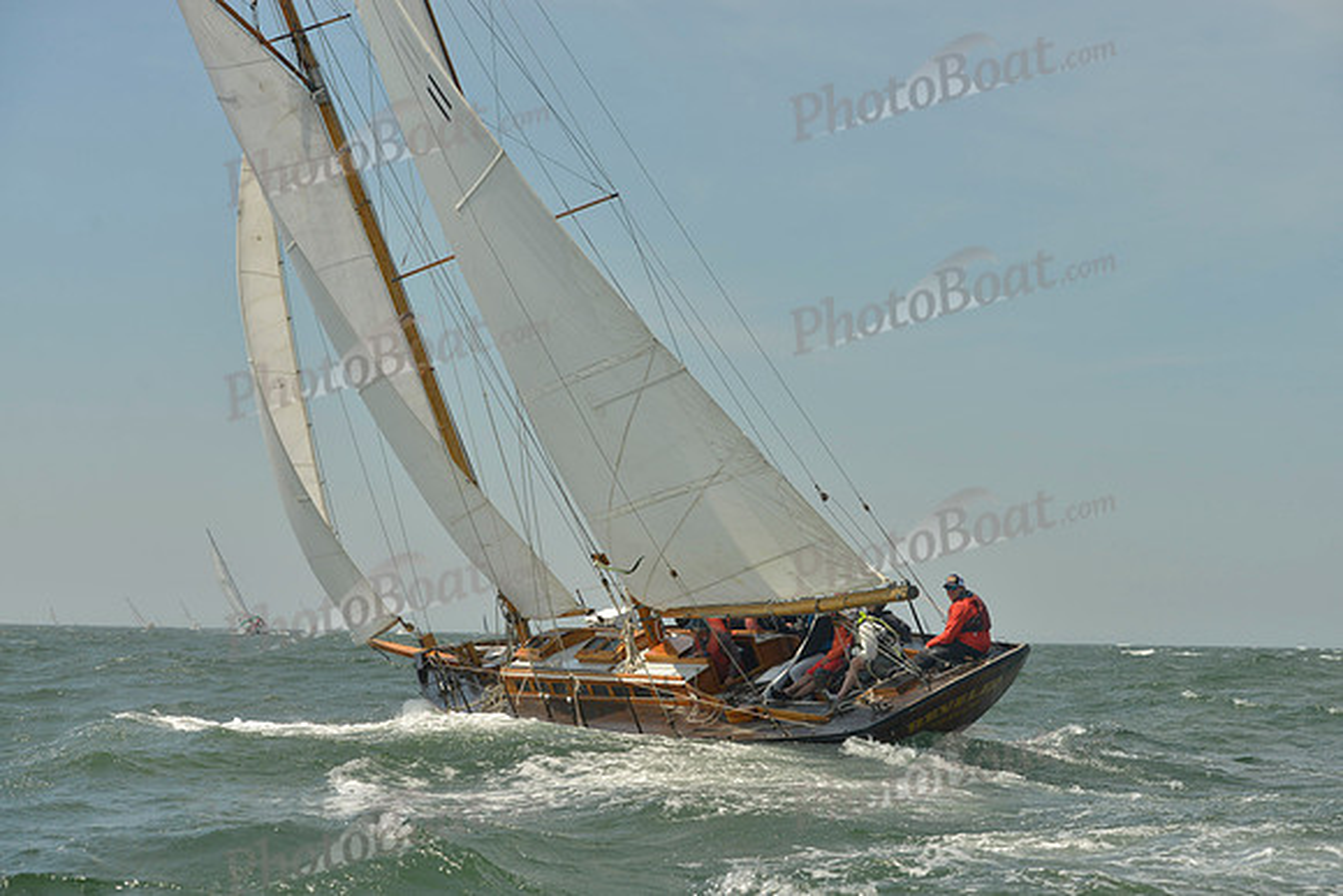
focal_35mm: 70
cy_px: 448
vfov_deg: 19.5
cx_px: 672
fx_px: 2612
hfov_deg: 28.8
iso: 200
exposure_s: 1/1250
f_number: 7.1
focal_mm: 70
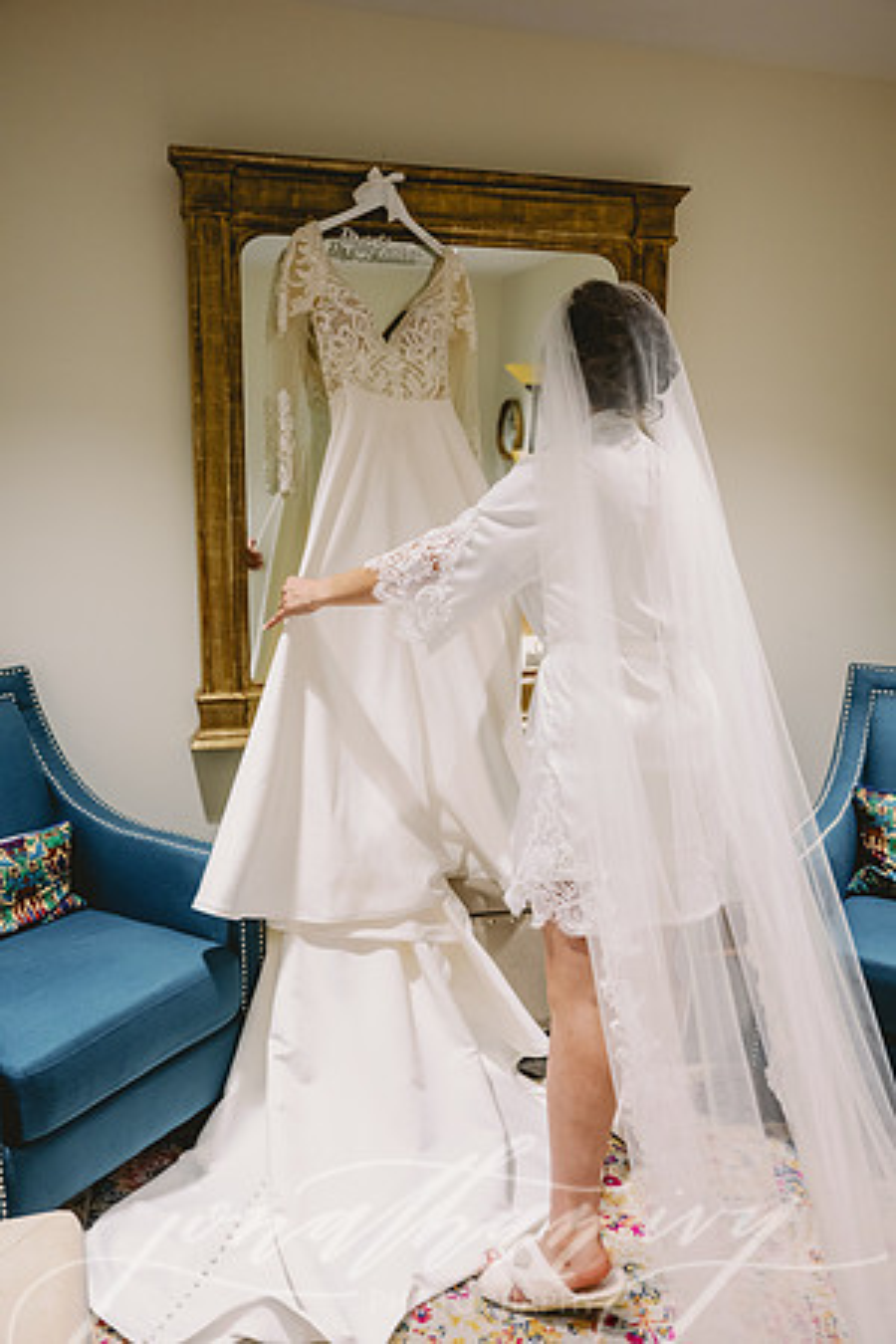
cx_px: 448
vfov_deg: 62.8
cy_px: 672
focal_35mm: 30
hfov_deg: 44.3
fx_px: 1101
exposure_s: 1/200
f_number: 2.8
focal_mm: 29.5
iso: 1250
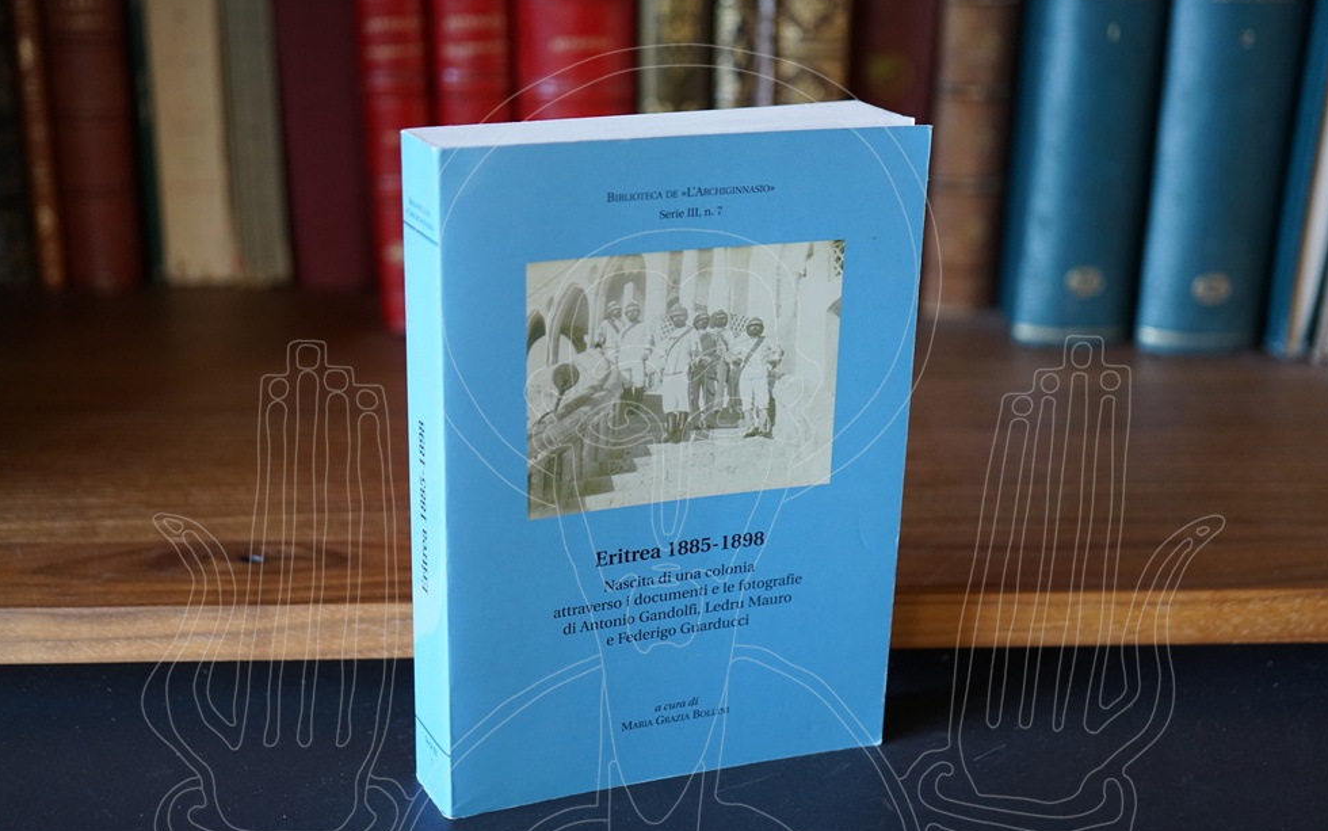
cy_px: 421
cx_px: 669
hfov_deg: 38.9
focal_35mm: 52
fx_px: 1882
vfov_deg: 24.9
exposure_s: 1/160
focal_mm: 50
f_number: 2.8
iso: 1250
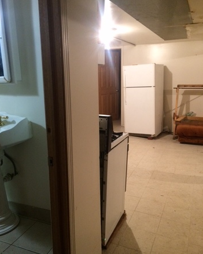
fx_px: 233
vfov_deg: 57.1
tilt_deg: -15.1
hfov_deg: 47.2
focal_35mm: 31
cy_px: 127
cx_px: 103
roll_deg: +1.1
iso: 250
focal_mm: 4.15
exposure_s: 1/24
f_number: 2.2
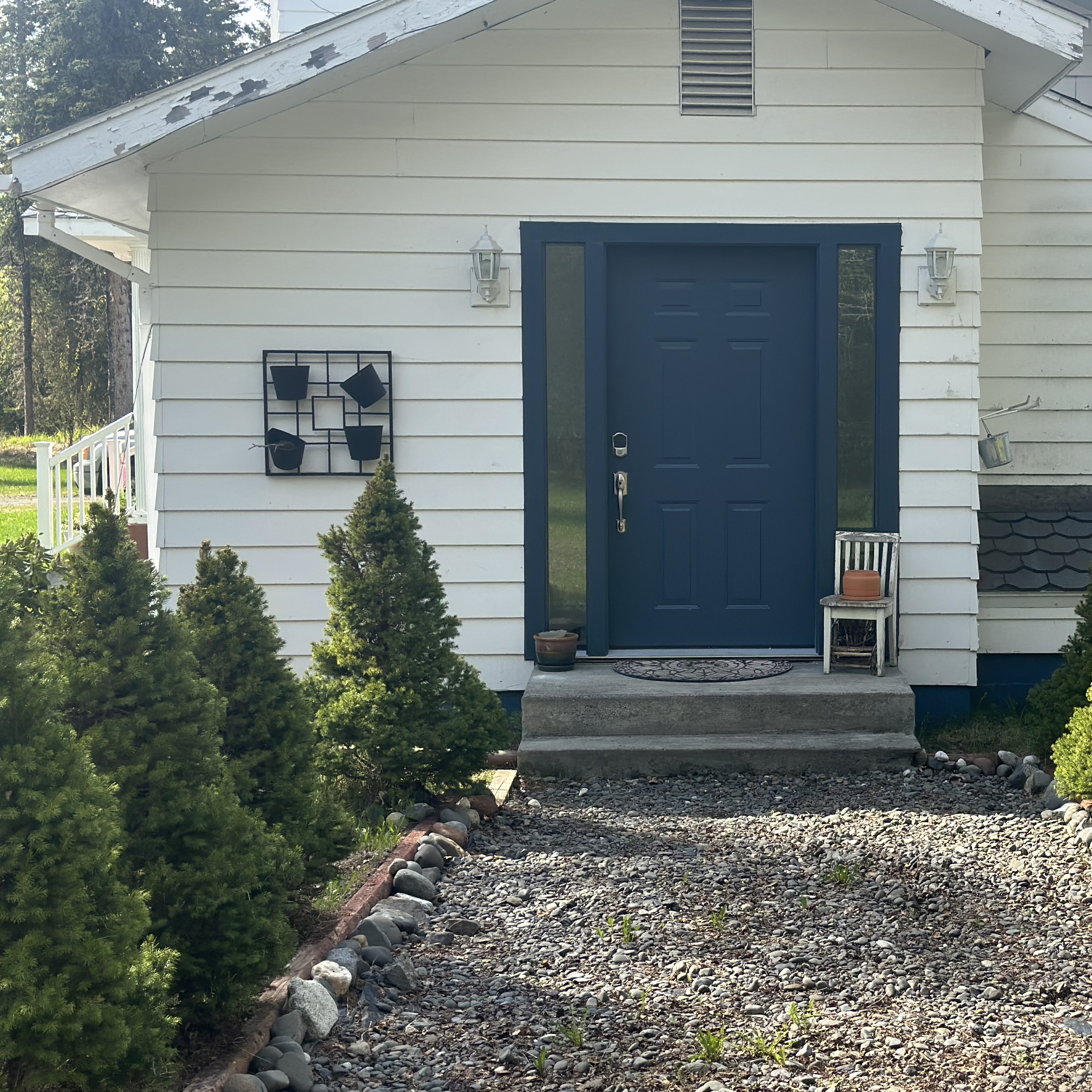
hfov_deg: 27.0
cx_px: 809
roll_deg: -0.1
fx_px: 2248
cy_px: 563
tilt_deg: -4.0
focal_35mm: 63
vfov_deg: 27.3
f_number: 1.78
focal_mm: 6.86
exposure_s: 1/1145
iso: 80
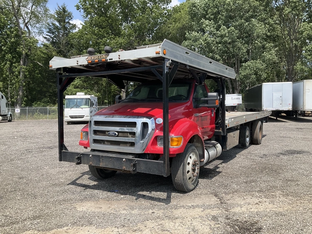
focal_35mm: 29
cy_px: 117
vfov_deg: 48.3
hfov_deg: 61.6
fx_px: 261
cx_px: 156
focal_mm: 3
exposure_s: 1/1221
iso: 25
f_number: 1.8
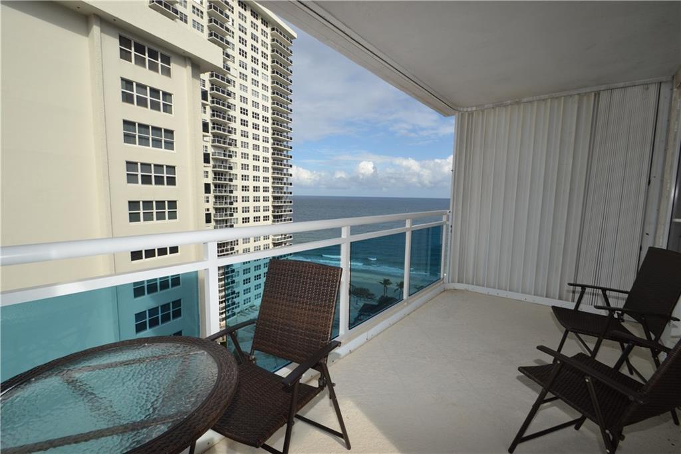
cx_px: 340
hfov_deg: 100.4
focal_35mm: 15
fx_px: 284
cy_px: 227
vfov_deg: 77.3
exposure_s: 1/200
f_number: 9
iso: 100
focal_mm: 10
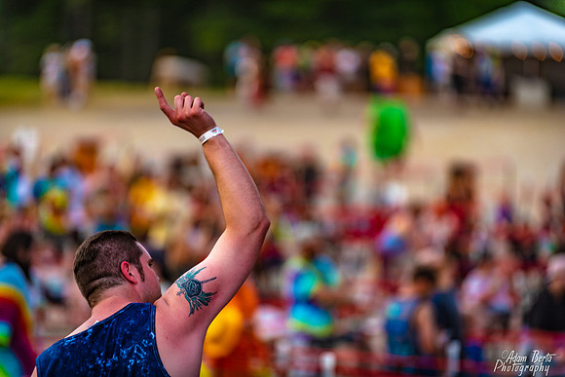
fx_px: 3139
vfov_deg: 6.9
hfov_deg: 10.3
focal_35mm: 200
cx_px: 282
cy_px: 188
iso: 500
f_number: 2.8
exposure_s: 1/320
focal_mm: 200
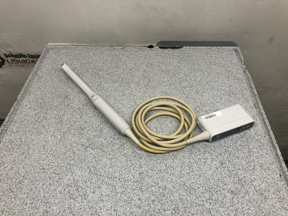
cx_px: 144
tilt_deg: -47.5
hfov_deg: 63.4
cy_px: 108
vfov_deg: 49.7
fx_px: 233
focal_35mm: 28
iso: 64
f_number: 1.8
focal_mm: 3.99
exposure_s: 1/120
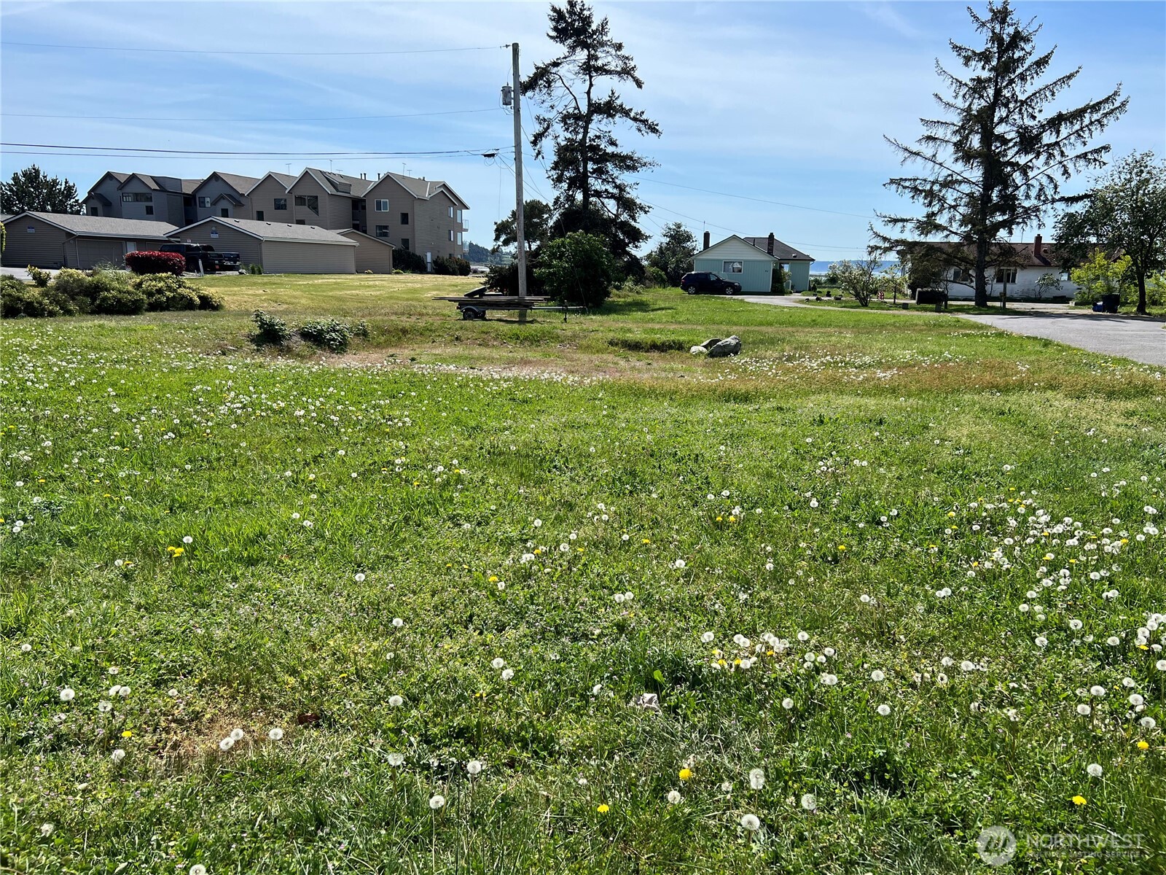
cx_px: 583
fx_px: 876
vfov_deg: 53.1
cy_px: 438
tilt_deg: -11.9
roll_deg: -0.9
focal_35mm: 26
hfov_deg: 67.3
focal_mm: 5.7
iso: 50
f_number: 1.5
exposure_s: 1/4630
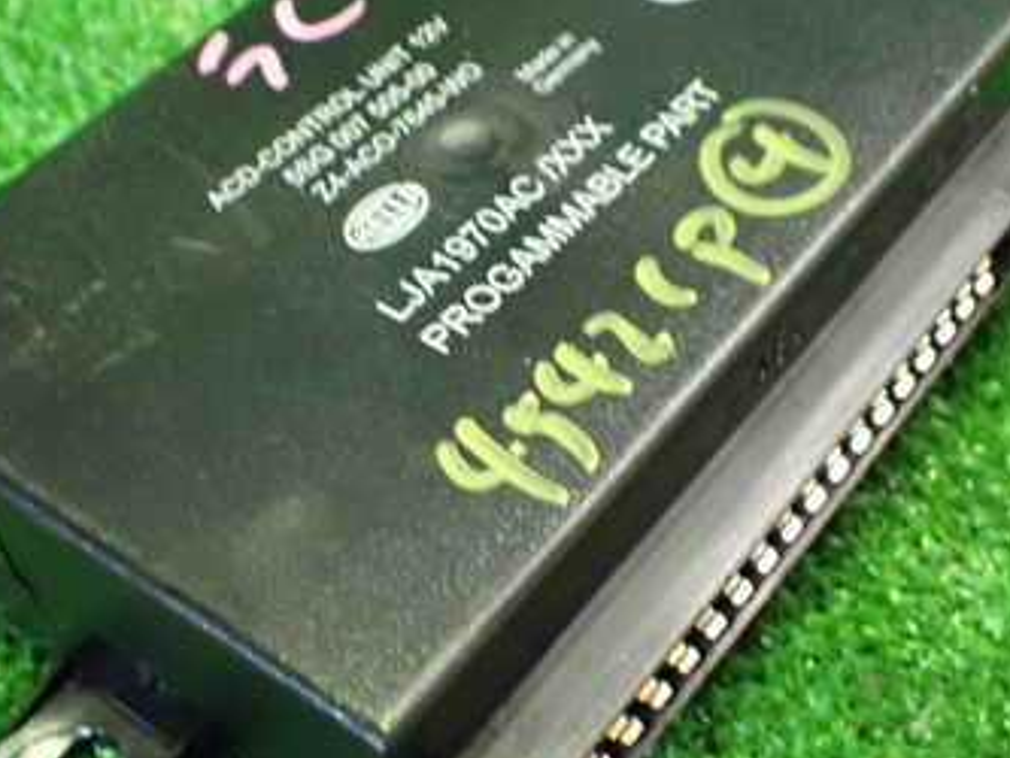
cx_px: 482
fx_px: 1576
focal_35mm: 54
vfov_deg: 27.0
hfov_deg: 35.5
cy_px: 434
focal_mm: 5.4
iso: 1600
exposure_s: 1/30
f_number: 2.3
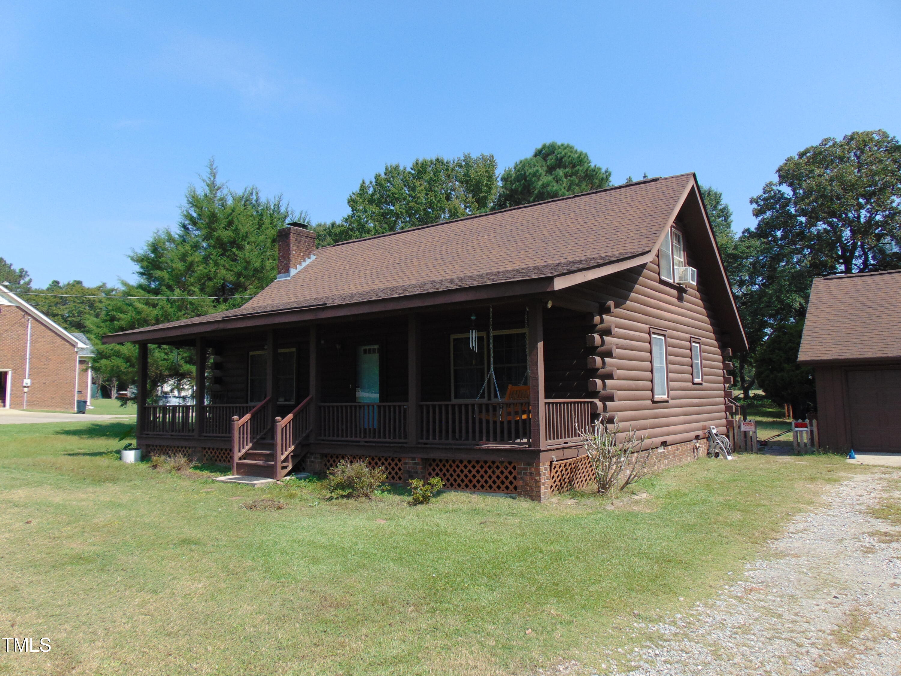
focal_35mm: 25
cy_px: 338
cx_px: 450
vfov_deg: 54.9
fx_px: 651
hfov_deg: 69.4
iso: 80
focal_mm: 4.5
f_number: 7.7
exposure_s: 1/200
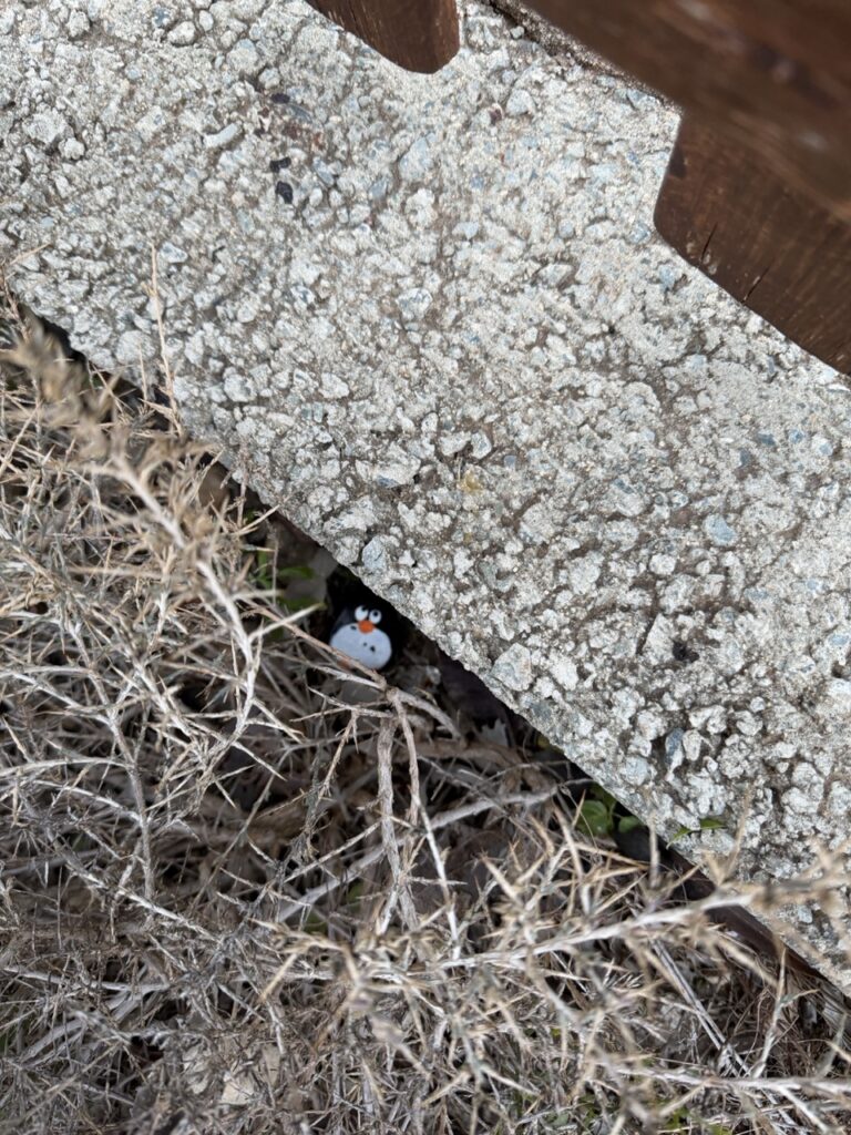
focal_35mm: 24
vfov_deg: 71.6
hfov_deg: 56.8
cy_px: 568
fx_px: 787
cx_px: 426
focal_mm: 6.76
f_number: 1.78
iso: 160
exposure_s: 1/121
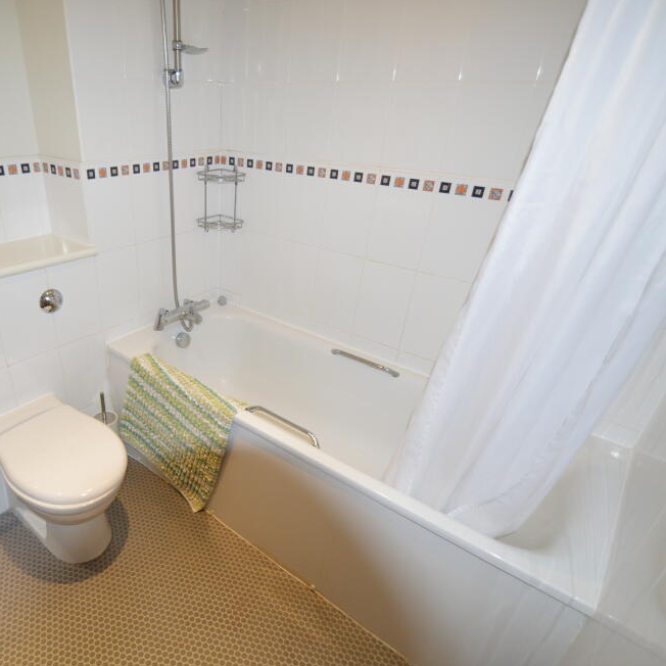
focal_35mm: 20
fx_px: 435
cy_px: 329
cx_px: 209
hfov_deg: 72.1
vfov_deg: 74.8
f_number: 3.5
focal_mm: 10
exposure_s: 1/60
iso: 450
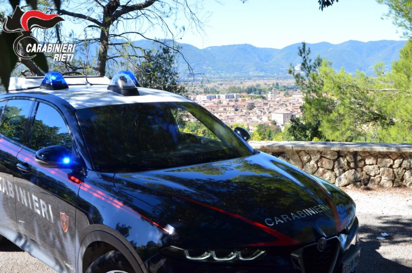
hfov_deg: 41.2
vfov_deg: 27.9
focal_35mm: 48
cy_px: 136
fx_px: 548
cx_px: 206
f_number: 10
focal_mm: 32
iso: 400
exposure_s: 1/200
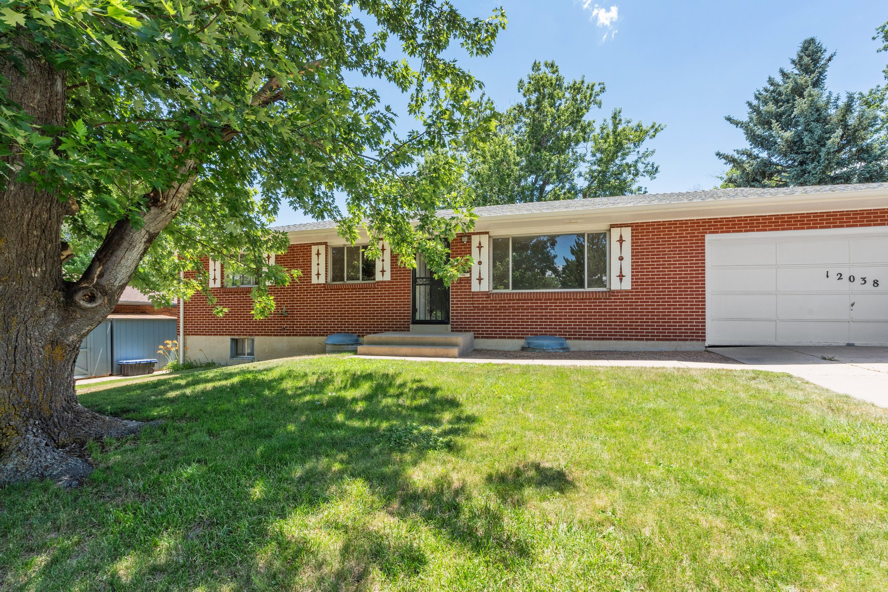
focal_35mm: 16
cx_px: 444
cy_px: 296
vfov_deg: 73.7
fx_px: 395
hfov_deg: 96.7
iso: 640
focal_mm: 16
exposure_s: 1/320
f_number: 11
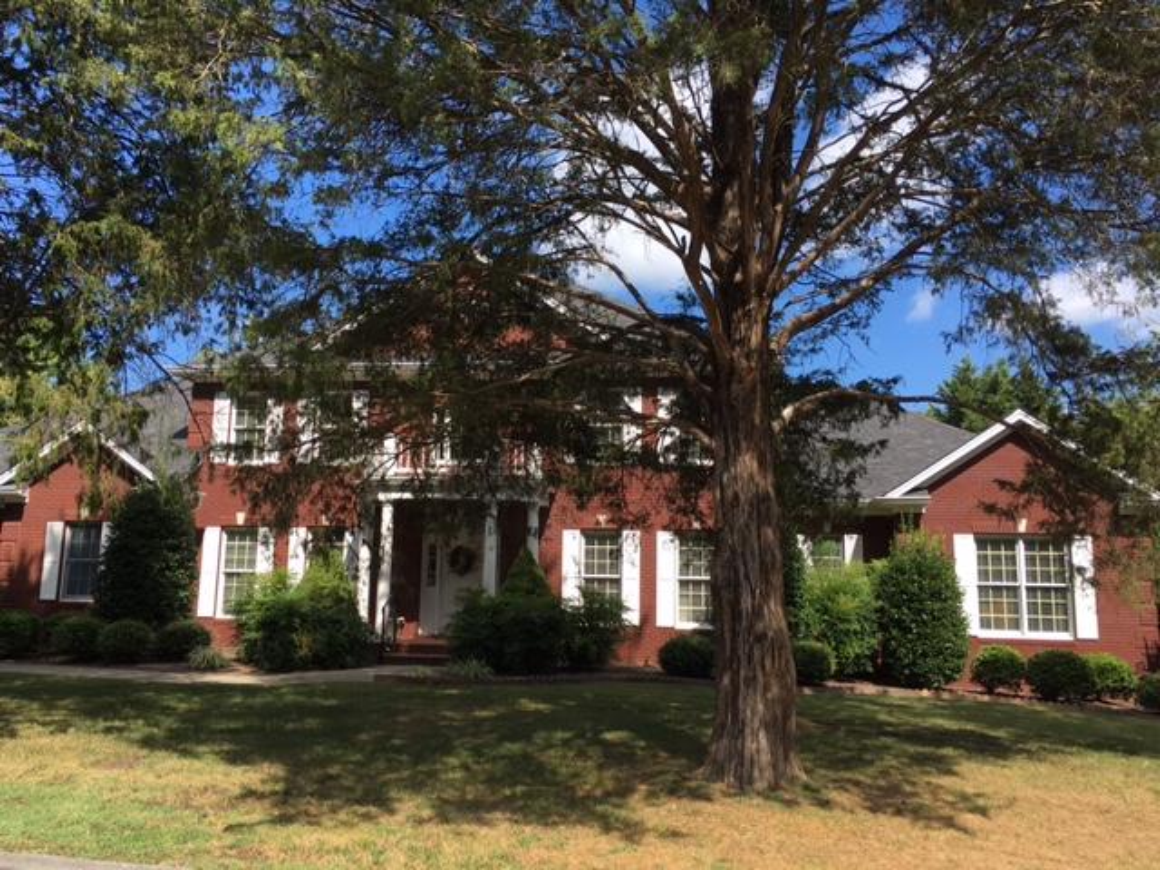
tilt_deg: +9.5
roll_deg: -1.2
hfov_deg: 61.7
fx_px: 972
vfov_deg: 48.2
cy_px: 435
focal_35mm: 29
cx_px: 580
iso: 25
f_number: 2.2
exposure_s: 1/874
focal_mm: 4.15
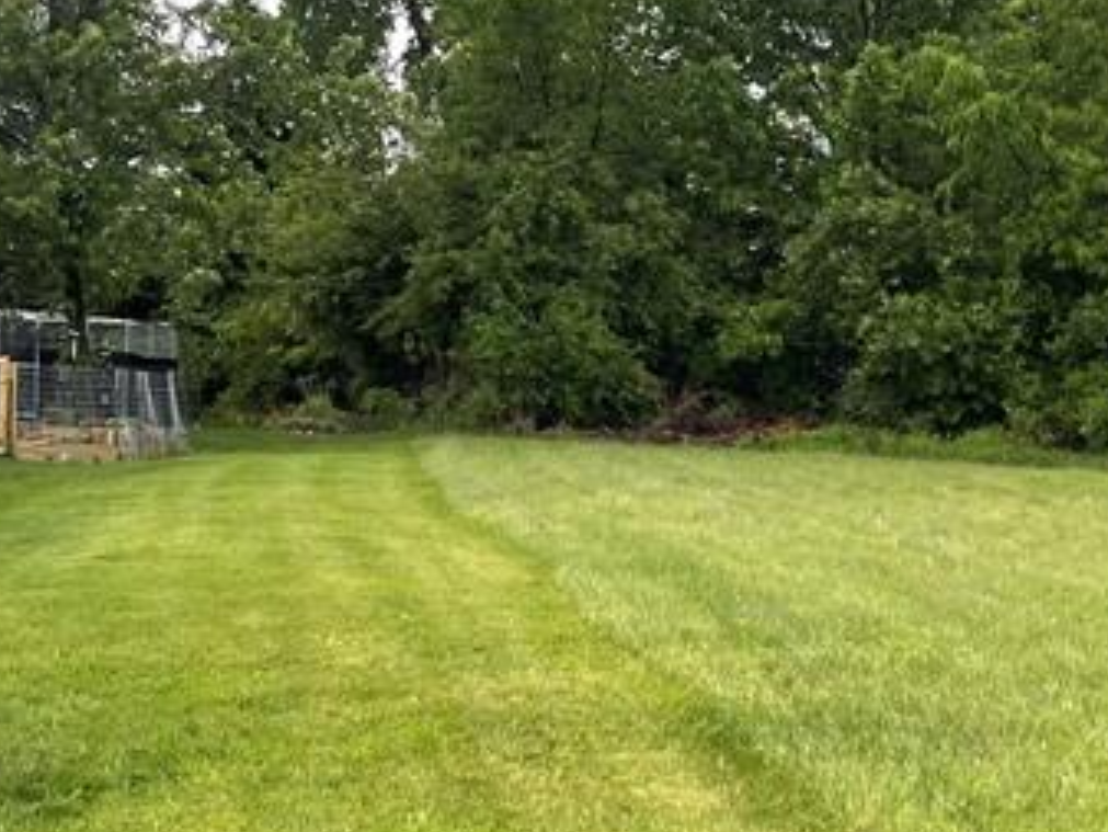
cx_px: 1210
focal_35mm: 79
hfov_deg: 23.3
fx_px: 2530
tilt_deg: -6.3
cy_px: 723
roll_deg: -1.0
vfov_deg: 18.4
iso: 32
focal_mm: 4.2
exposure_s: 1/226
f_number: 1.6
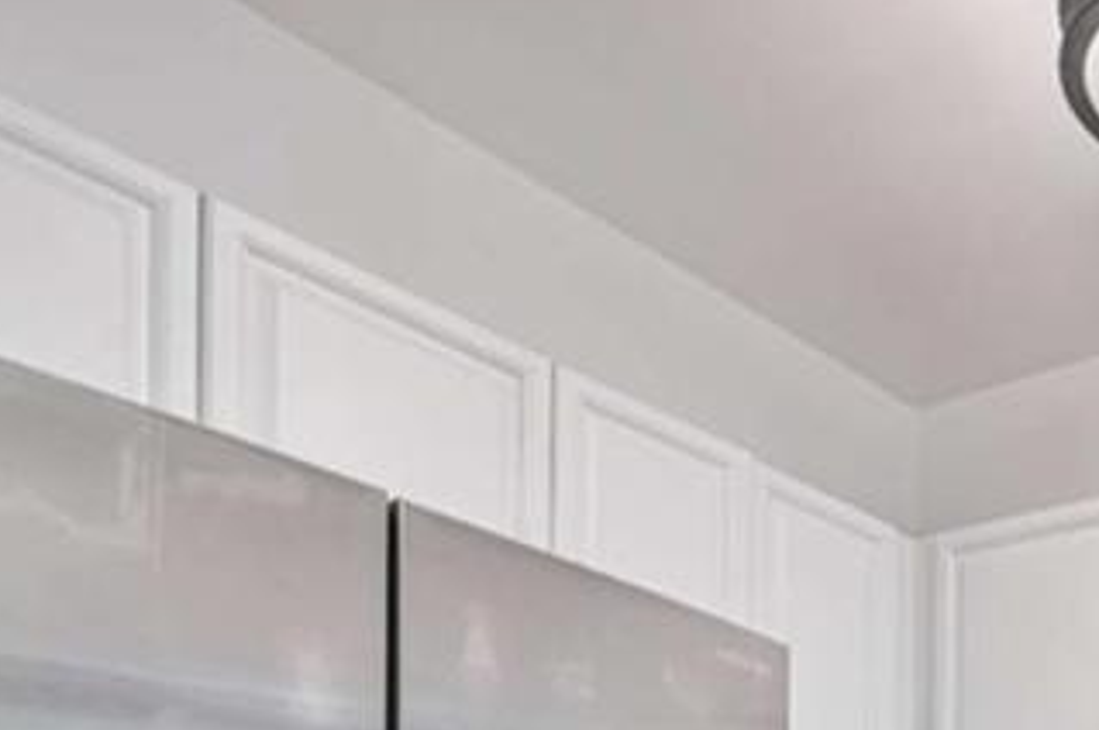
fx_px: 1372
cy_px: 1140
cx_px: 1350
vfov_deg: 23.1
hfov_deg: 34.2
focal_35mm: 45
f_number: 7.1
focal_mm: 14
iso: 320
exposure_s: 1.6
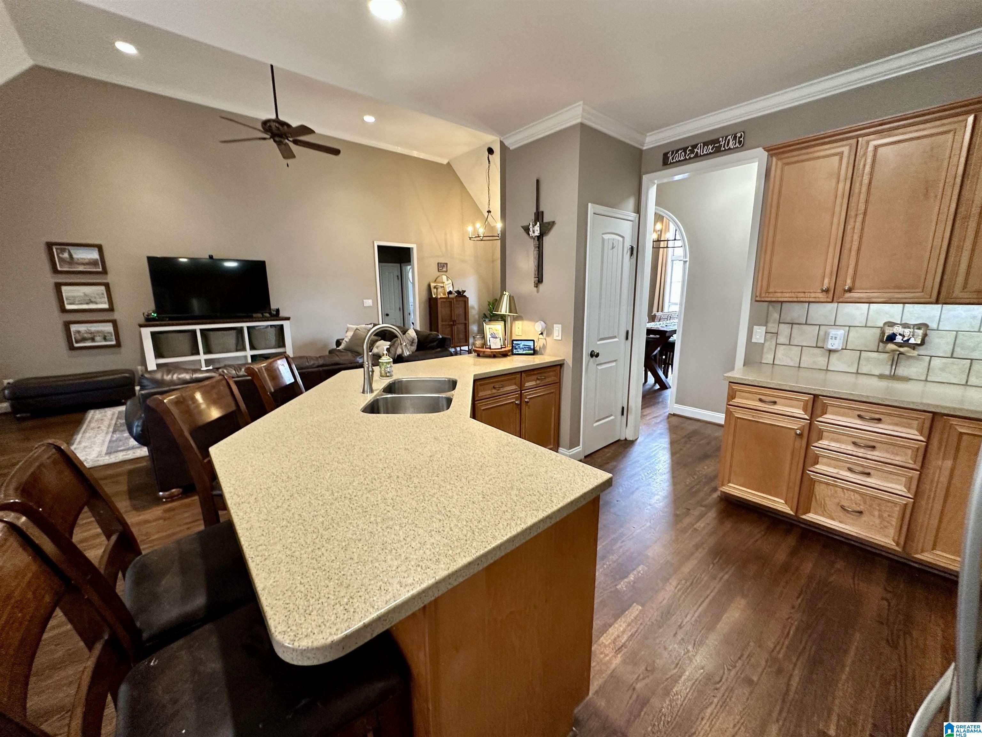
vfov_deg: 85.7
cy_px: 368
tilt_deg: -10.0
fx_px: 397
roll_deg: -0.5
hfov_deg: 102.1
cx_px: 491
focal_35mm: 14
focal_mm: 2.22
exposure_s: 1/60
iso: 200
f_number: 2.2
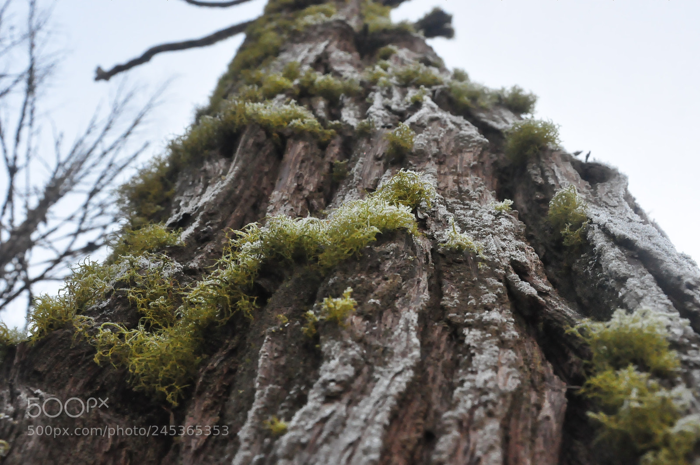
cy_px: 232
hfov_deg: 33.4
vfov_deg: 22.6
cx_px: 350
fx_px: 1165
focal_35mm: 60
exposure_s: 1/500
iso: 3200
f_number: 11
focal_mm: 40
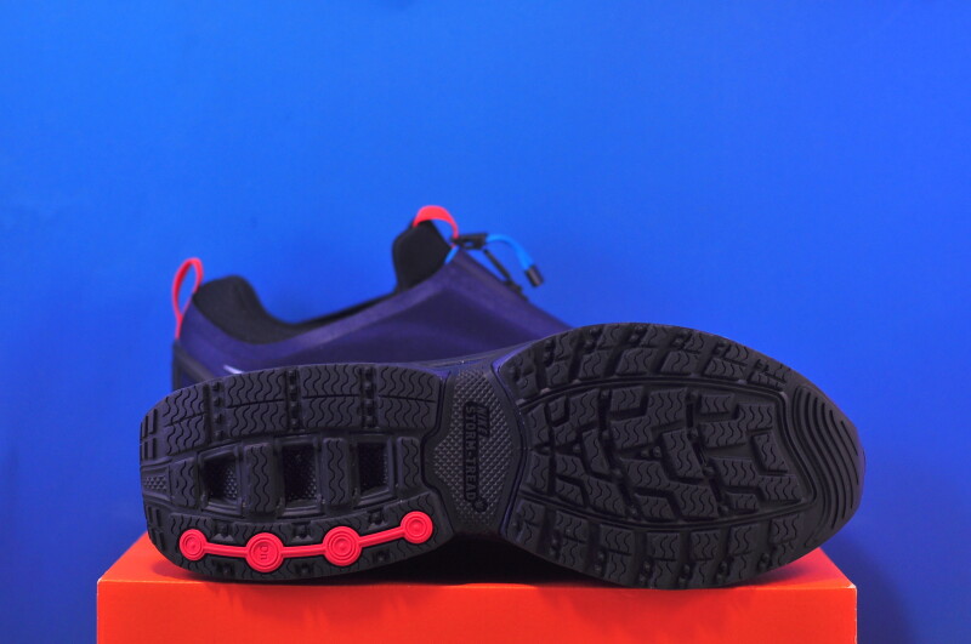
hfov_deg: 27.0
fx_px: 2020
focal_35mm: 75
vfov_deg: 18.1
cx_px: 486
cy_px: 322
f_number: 2.5
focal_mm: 50
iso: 250
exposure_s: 1/320
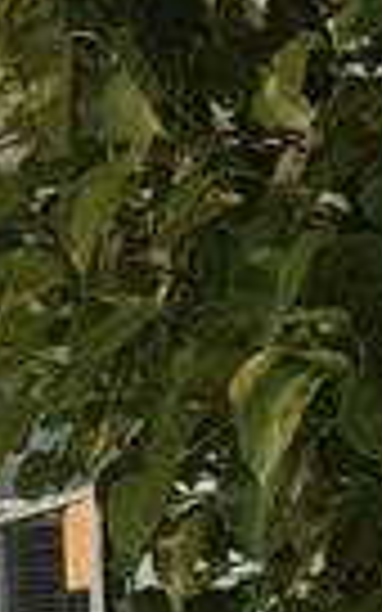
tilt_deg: +4.7
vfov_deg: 8.7
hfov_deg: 4.9
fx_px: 3848
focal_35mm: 231
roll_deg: +0.0
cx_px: -1348
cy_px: 1170
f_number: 2.2
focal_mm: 4.15
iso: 25
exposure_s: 1/15
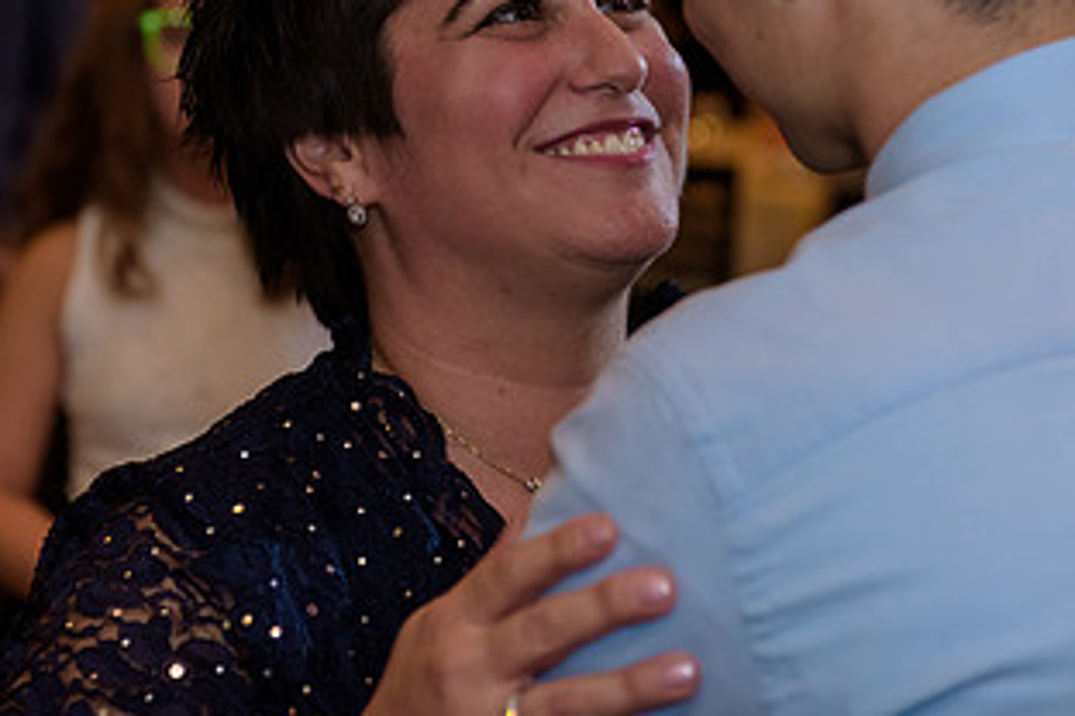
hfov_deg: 15.8
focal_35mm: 130
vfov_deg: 10.5
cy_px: 77
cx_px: 551
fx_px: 3882
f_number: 3.2
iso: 1250
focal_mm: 70
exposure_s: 1/125
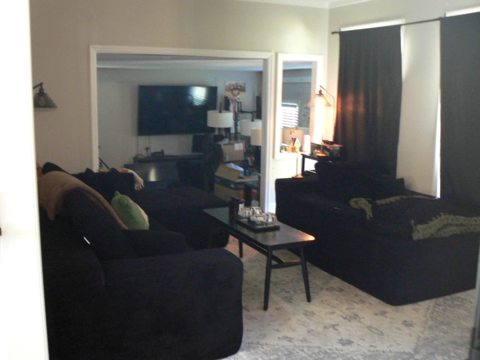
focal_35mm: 36
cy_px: 180
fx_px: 499
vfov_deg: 39.7
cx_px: 240
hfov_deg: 51.4
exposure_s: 1/5
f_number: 2.8
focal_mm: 6
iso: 200
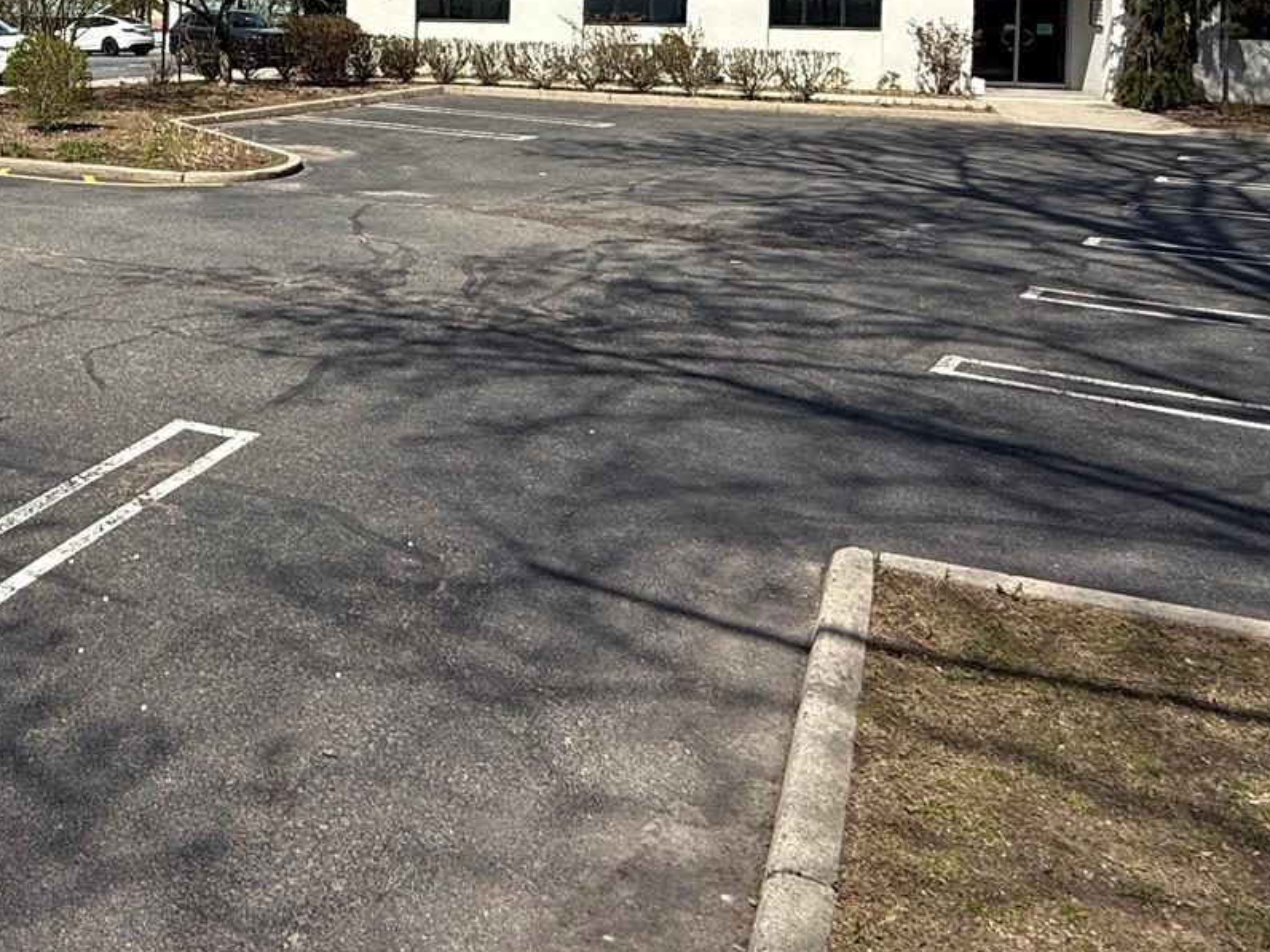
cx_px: 169
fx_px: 1321
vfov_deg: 36.4
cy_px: 40
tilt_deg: -1.7
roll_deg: -1.3
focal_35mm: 36
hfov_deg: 47.1
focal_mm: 2.22
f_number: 2.2
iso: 50
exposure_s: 1/2024
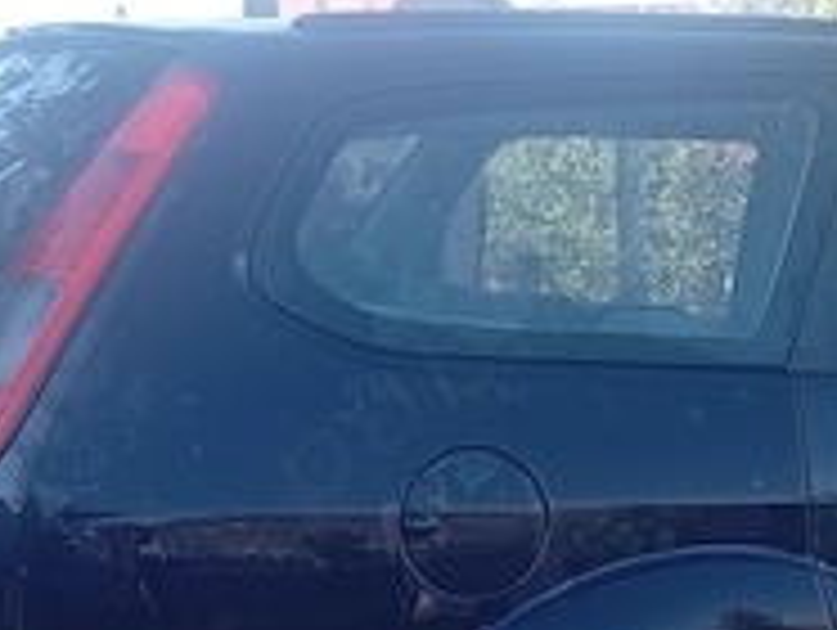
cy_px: 346
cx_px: 873
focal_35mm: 87
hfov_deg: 21.5
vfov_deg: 17.0
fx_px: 2106
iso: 52
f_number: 1.8
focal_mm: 3.98
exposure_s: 1/107
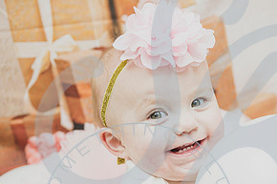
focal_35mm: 76
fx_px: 584
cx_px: 186
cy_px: 141
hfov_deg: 26.5
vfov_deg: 17.8
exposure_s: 1/125
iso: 200
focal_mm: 38
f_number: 2.8
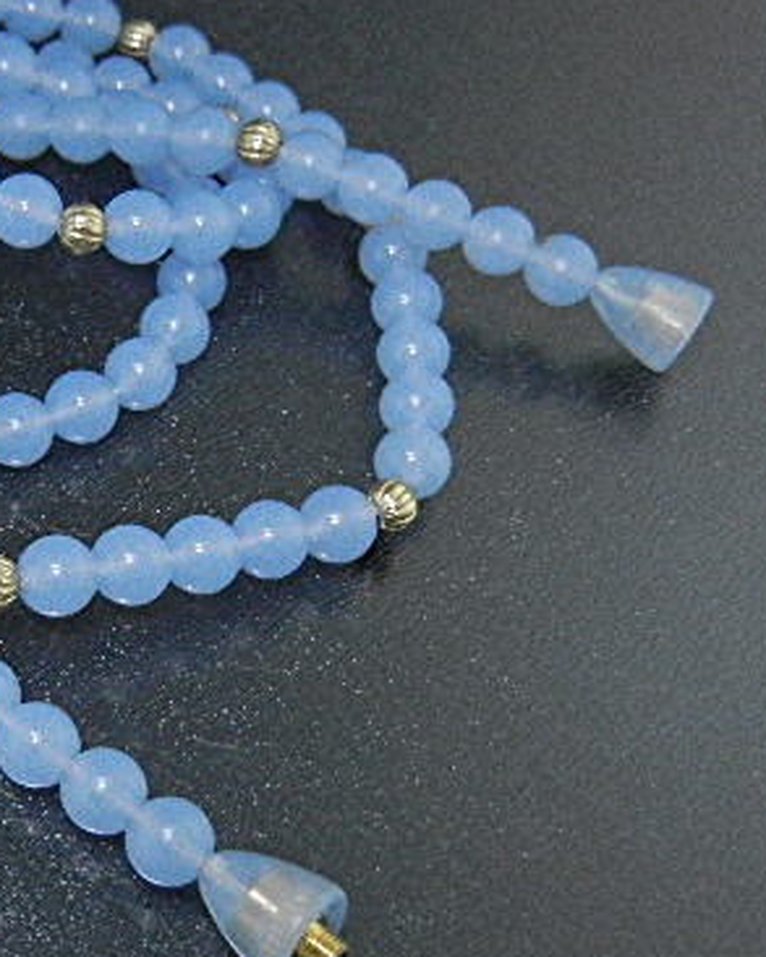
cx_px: 50
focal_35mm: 58
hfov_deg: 25.3
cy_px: 473
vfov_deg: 32.5
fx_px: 1643
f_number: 7.2
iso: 800
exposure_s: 1/30
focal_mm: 6.2
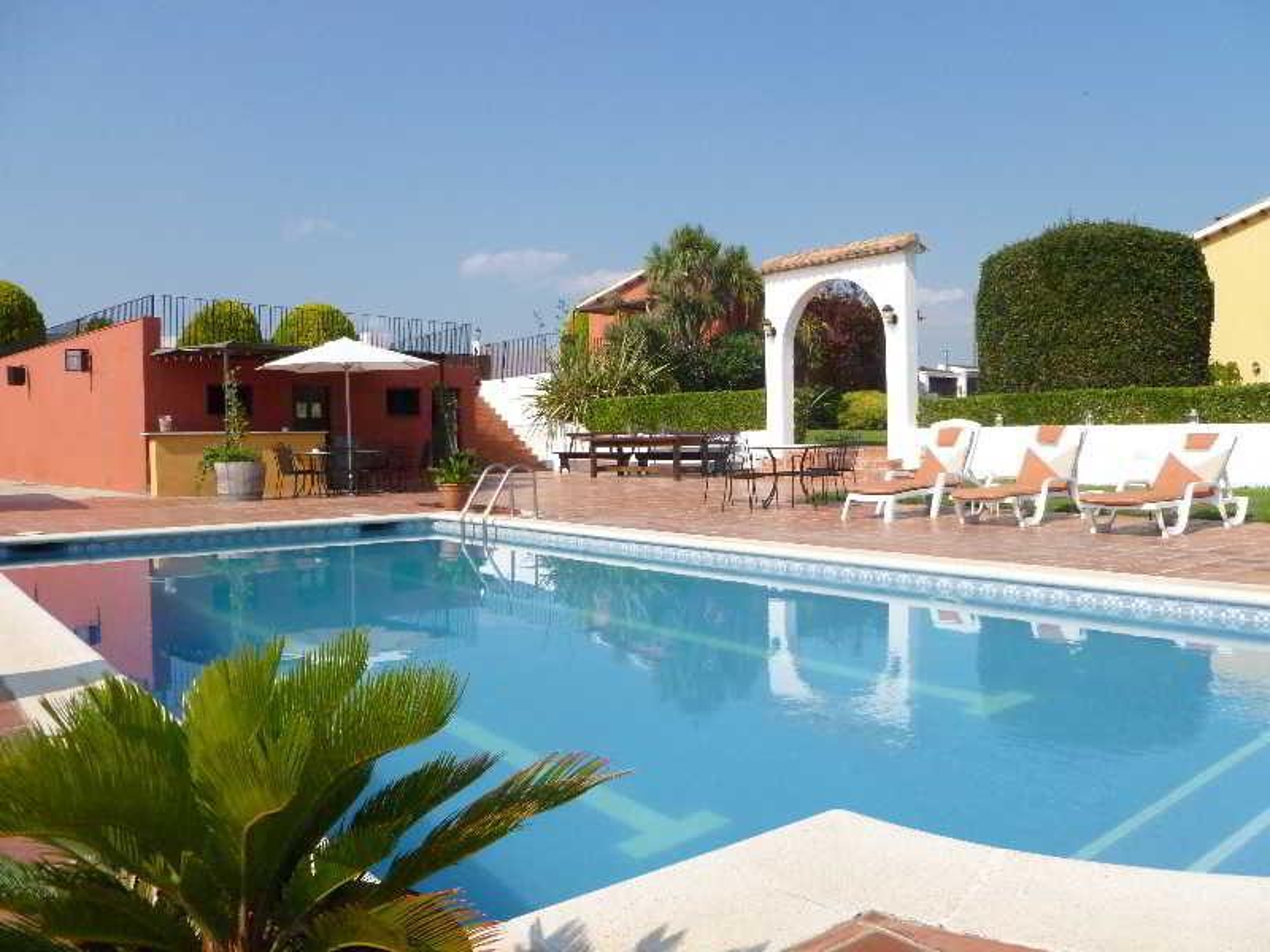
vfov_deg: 49.7
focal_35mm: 28
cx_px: 635
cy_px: 476
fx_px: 1027
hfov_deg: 63.4
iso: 400
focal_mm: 5
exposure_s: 1/640
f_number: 10
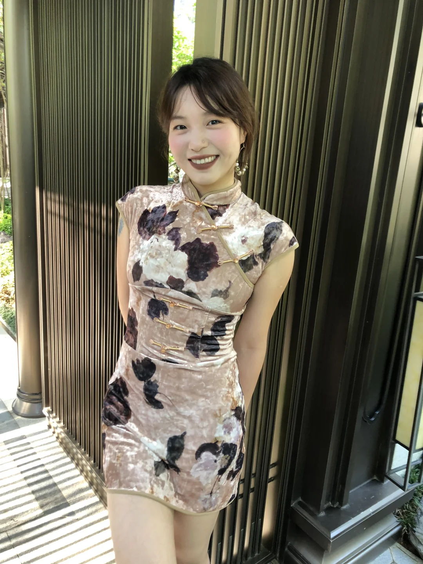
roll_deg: -3.2
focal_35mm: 28
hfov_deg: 49.7
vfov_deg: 63.4
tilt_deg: -15.1
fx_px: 456
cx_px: 212
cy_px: 282
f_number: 1.8
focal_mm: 3.99
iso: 25
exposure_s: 1/30
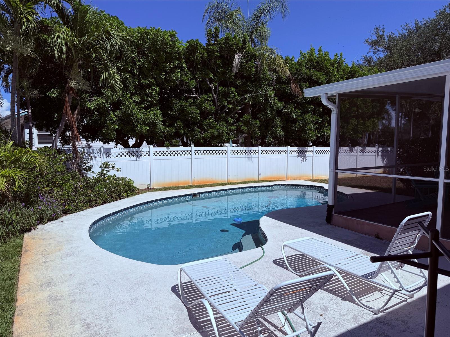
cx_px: 225
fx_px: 312
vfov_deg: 56.8
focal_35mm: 24
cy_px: 168
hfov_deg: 71.6
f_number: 1.78
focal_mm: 6.76
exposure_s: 1/11905
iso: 80
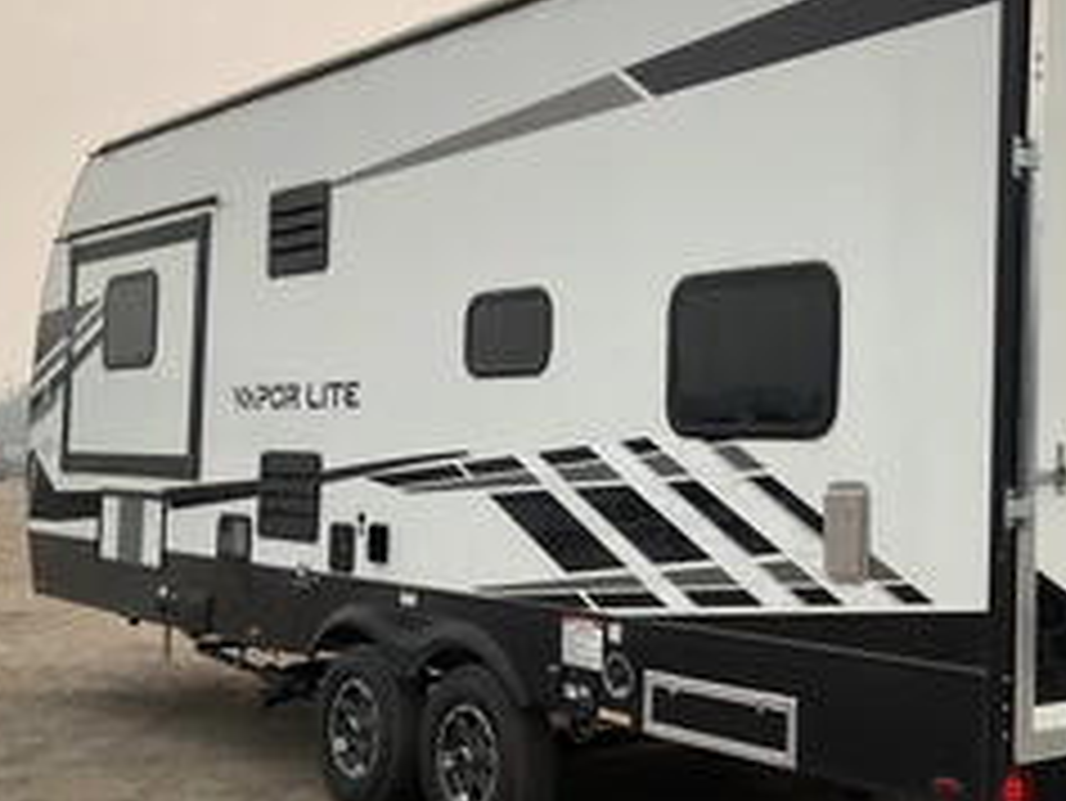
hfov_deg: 38.2
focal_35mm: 49
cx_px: 756
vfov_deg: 29.7
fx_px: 1510
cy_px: 410
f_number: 1.8
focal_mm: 3
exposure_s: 1/1412
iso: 25
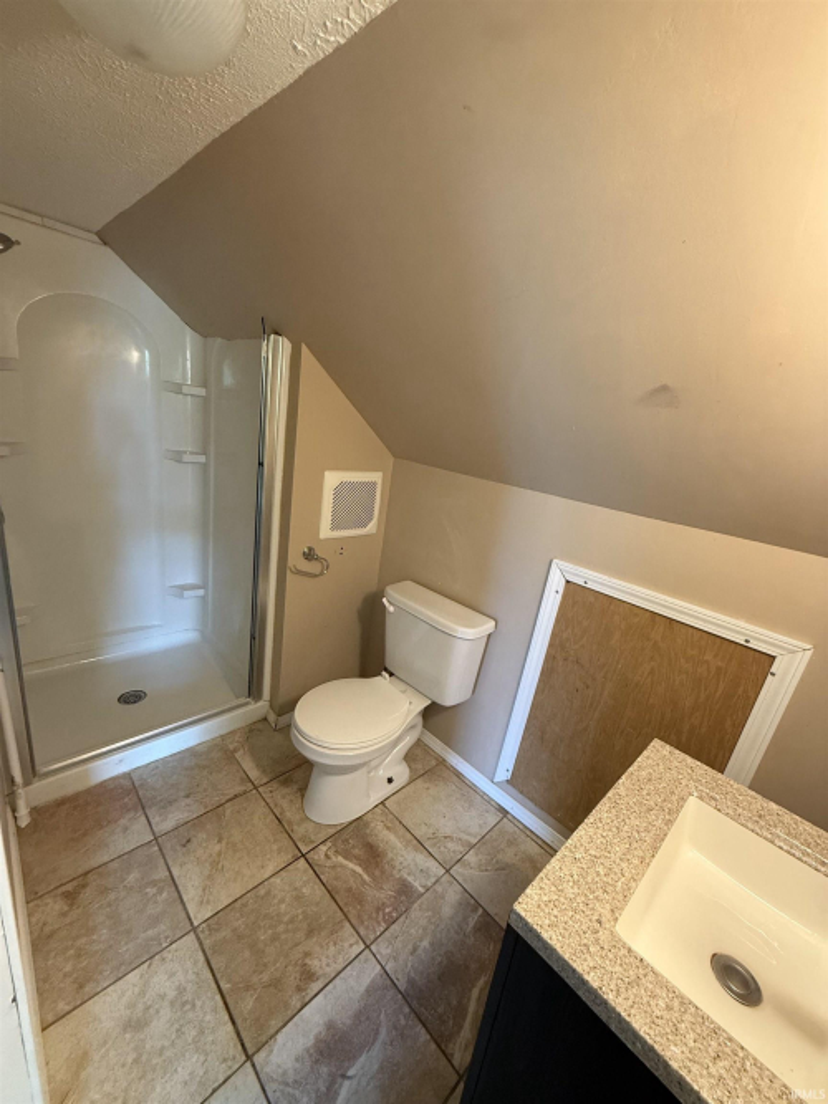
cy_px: 552
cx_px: 414
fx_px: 447
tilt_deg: -15.4
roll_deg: -9.2
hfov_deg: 85.7
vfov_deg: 102.1
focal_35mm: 14
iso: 320
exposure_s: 1/60
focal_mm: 2.22
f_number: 2.2
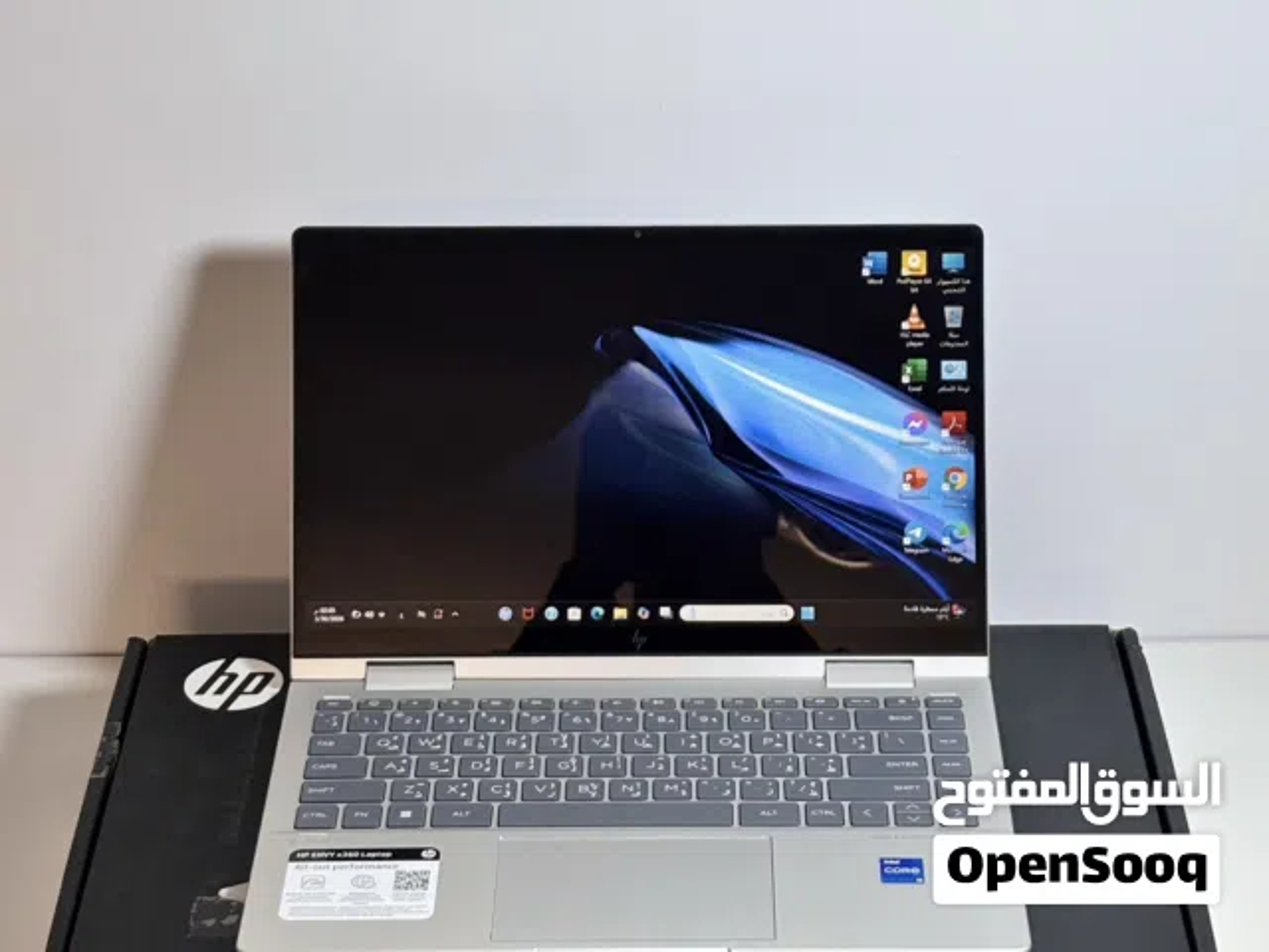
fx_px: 1906
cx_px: 634
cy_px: 476
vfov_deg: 28.0
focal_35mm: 52
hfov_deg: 36.8
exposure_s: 1/44
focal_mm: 5.96
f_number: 1.6
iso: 160
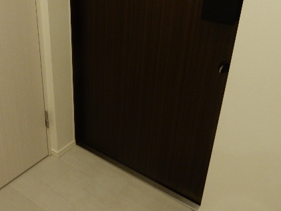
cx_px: 125
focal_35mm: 38
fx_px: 309
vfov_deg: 37.3
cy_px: 70
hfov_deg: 48.9
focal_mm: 4.5
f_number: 3.7
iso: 280
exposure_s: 1/30
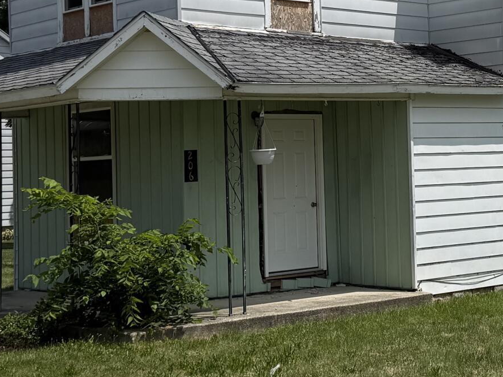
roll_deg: +1.7
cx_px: 461
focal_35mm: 81
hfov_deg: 23.4
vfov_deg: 18.1
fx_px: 1177
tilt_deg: +3.4
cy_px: 114
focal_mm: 6.76
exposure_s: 1/9091
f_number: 1.78
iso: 80
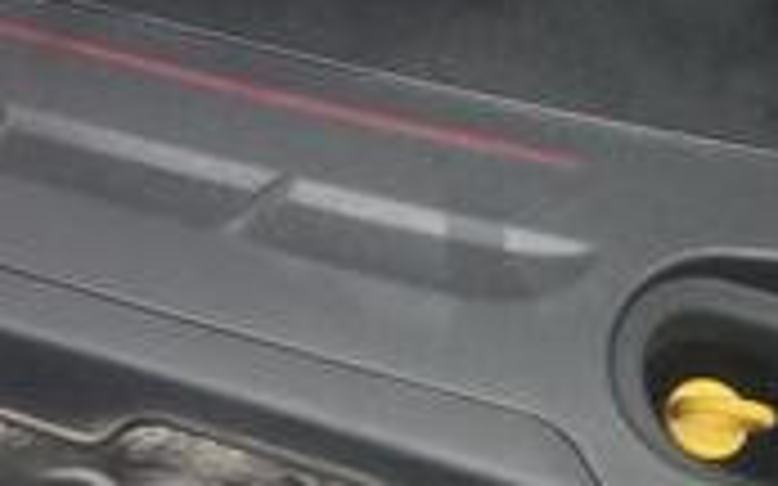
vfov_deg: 11.9
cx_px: -513
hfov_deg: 16.8
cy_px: -34
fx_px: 2289
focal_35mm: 108
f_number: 1.7
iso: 100
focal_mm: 3.93
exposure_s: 1/100
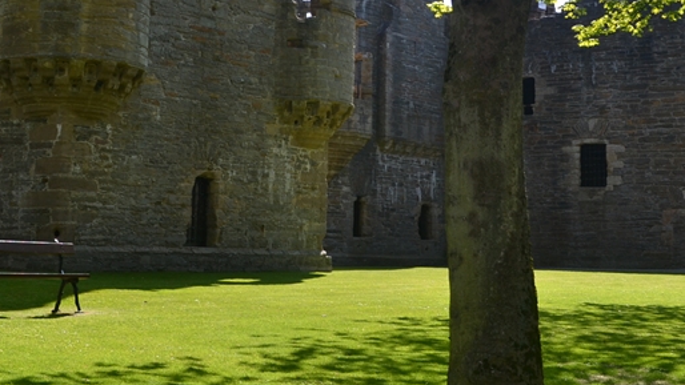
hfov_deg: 29.4
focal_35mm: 72
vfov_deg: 16.4
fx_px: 1308
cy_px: -9
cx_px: 338
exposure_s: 1/160
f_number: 6.3
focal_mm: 22
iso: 100
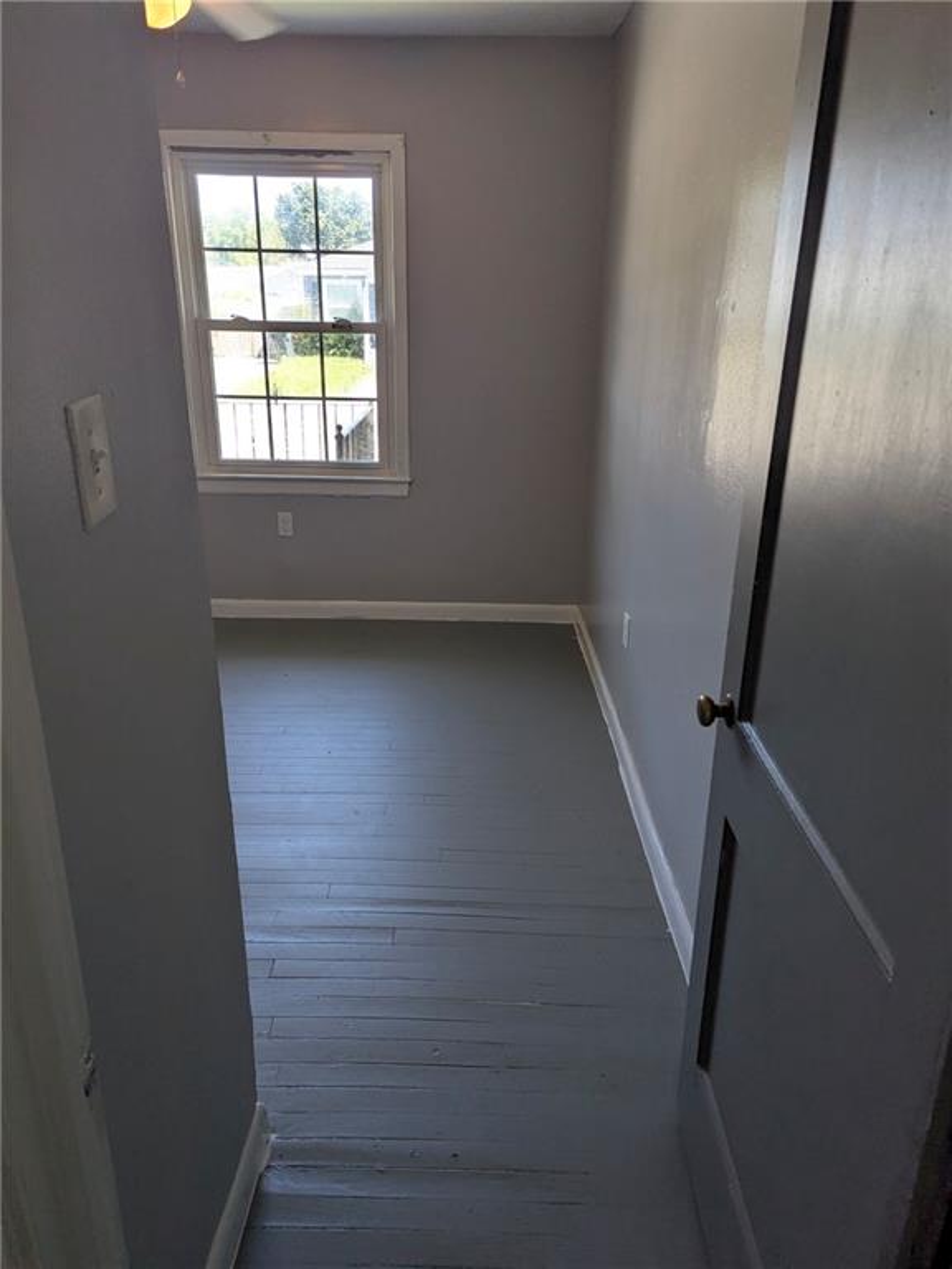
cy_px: 634
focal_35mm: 24
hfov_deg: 56.8
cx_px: 476
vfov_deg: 71.6
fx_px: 880
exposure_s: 1/81.6
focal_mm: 6.81
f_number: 1.85
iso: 35
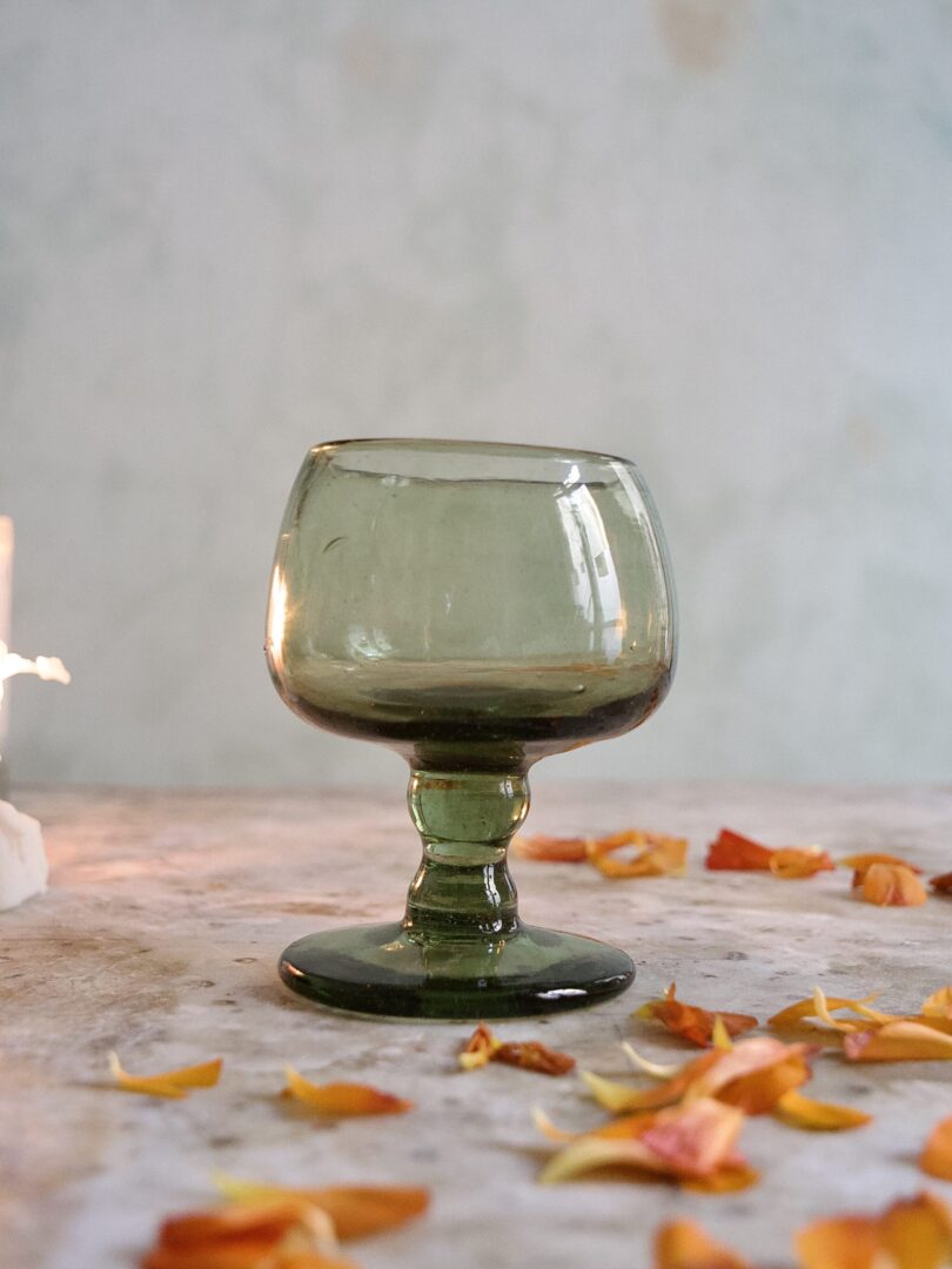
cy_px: 634
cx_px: 476
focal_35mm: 50
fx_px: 1833
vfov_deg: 38.2
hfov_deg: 29.1
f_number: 3.5
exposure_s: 1/60
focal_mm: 25
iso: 2000
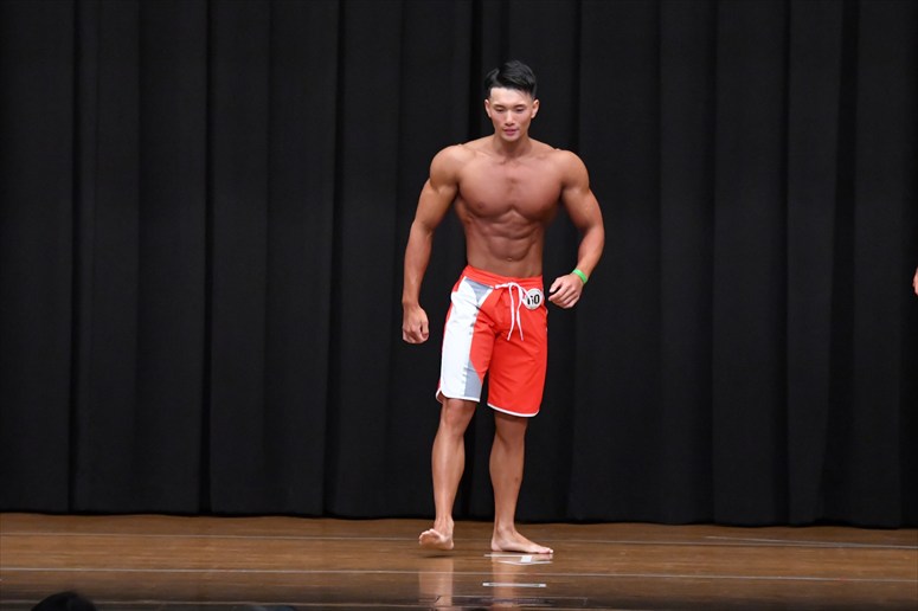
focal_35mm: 225
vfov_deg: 6.1
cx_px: 459
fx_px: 5735
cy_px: 306
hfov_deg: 9.2
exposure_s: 1/400
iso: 8000
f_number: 5.6
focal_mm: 150
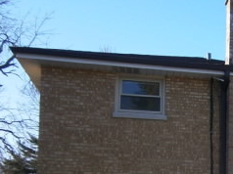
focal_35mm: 70
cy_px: 197
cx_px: 271
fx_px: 471
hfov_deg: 25.3
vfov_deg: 19.9
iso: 80
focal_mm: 4.7
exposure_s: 1/80
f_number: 8
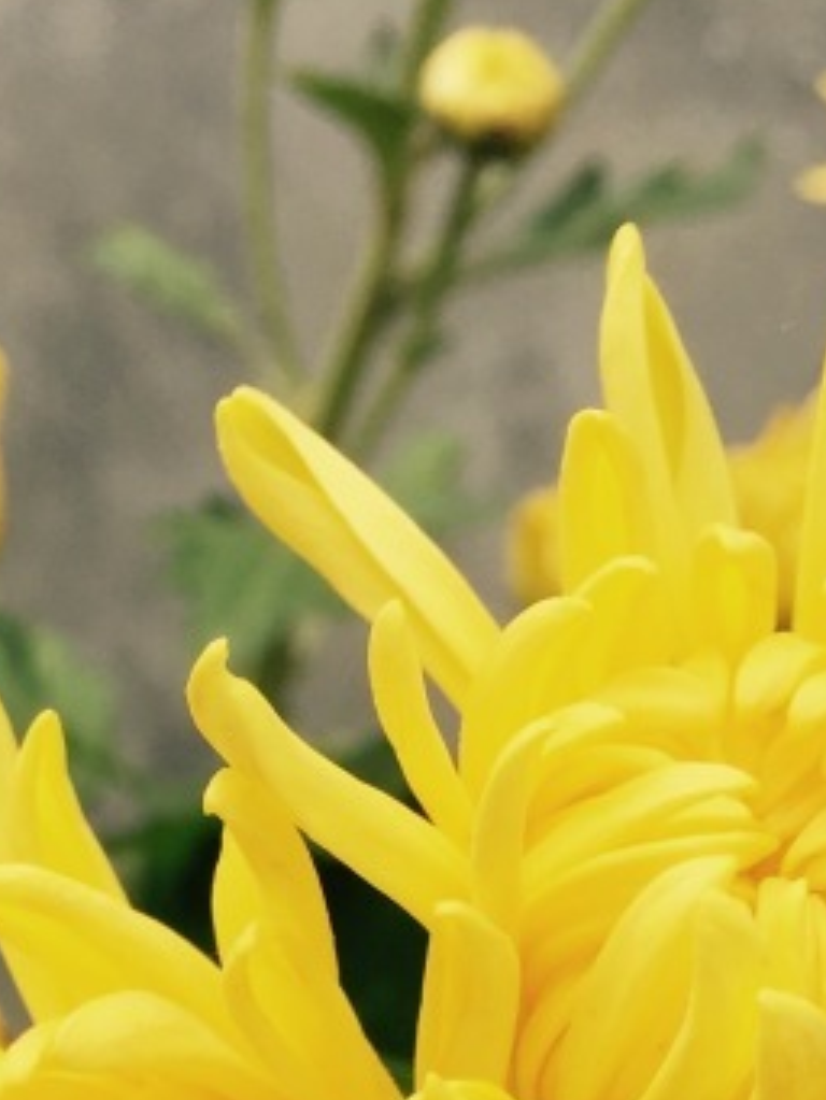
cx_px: 132
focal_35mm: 87
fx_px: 2766
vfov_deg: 20.2
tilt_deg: -17.3
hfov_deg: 16.8
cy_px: 1503
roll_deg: -2.0
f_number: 2.2
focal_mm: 4.15
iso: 32
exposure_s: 1/549
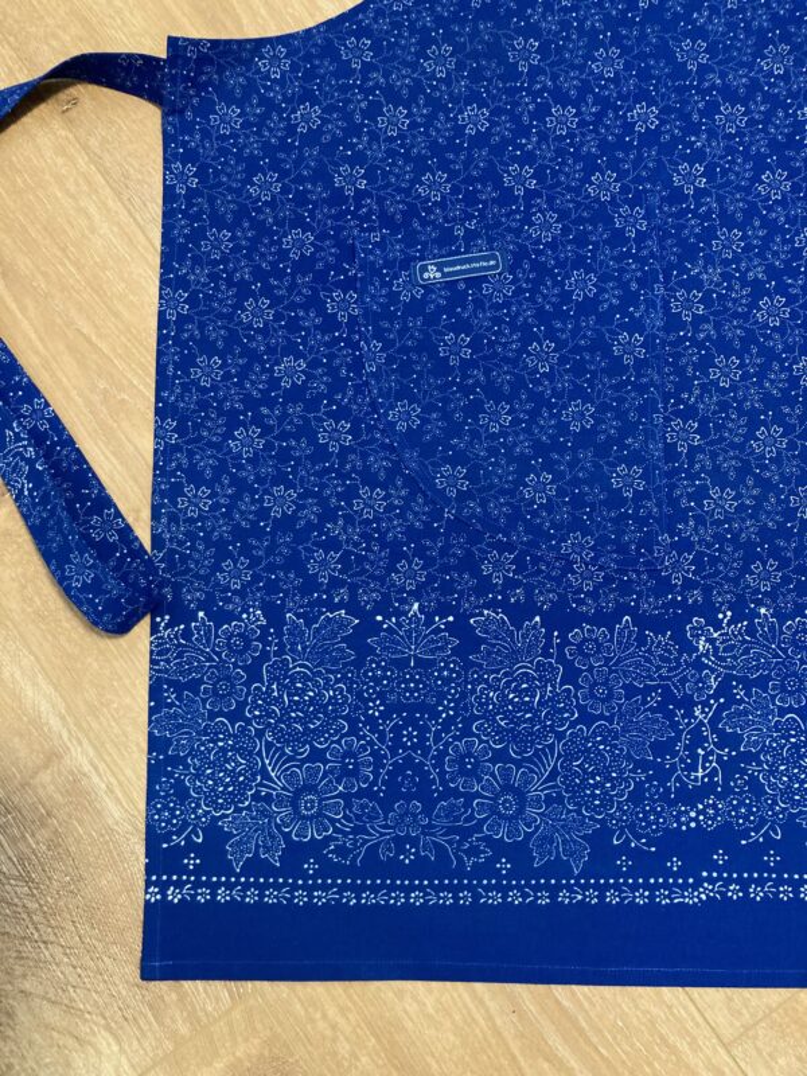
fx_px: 870
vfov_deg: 63.4
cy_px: 538
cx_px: 404
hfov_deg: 49.7
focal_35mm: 28
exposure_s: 1/25
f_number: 1.8
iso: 400
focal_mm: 3.99
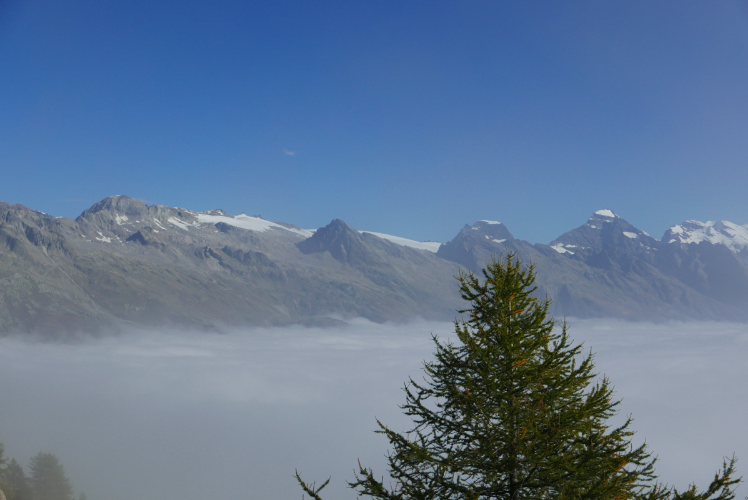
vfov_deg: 25.1
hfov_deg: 36.8
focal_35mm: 54
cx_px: 374
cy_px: 250
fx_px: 1123
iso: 200
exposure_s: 1/2000
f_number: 5.6
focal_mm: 24.5
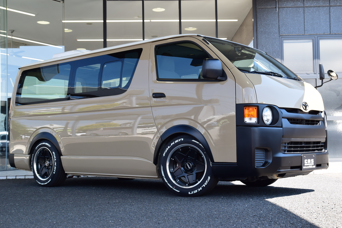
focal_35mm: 51
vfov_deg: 26.5
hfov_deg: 38.9
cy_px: 114
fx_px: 485
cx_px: 171
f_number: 10
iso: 400
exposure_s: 1/200
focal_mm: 34
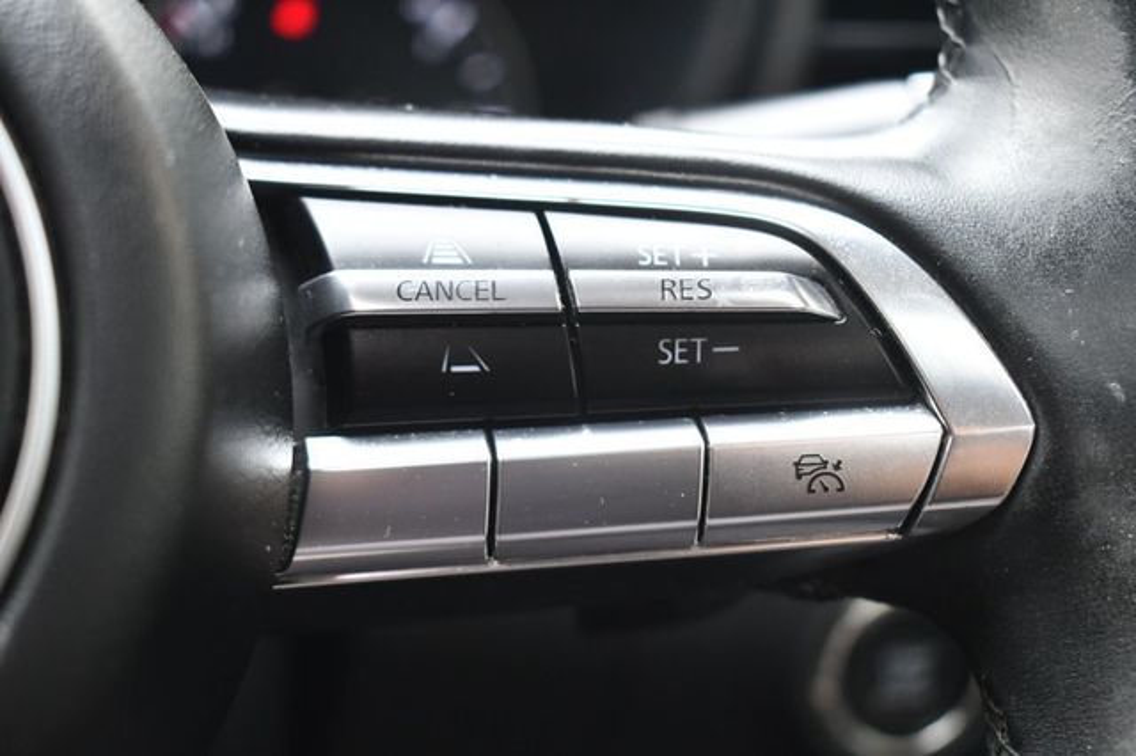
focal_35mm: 57
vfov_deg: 23.8
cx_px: 568
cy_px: 378
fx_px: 1798
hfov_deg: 35.1
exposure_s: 1/125
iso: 1100
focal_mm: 38
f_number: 4.8
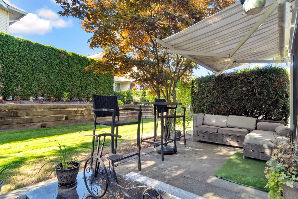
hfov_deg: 85.4
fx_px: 161
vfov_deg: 63.2
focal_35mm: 20
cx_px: 149
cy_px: 100
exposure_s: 1/100
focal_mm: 13
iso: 400
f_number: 8
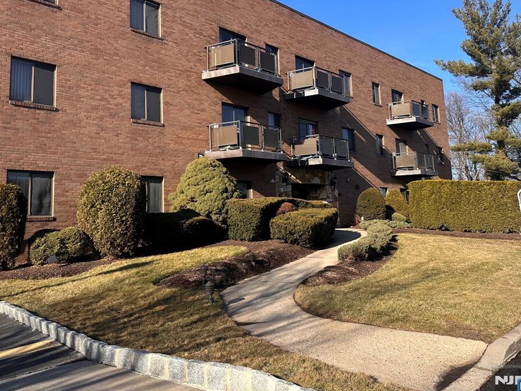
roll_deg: +2.1
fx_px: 437
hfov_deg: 61.6
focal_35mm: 29
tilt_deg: +6.2
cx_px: 239
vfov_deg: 48.0
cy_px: 159
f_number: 1.78
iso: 80
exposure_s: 1/2252
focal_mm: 6.86
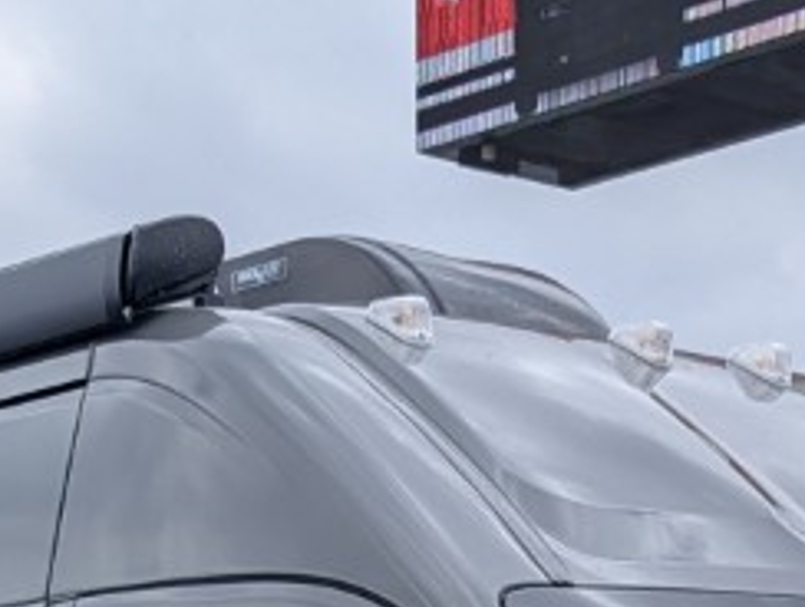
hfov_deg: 14.4
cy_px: 1125
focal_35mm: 137
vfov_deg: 10.2
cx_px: 523
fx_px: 3192
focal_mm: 6.81
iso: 47
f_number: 1.85
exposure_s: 1/2410
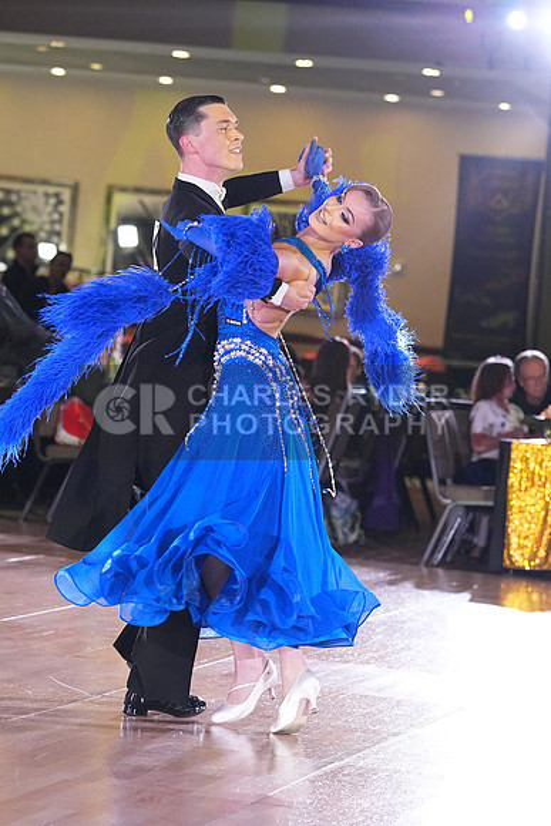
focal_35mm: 145
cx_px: 276
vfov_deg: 14.2
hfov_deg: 9.5
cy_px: 413
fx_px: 3327
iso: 8000
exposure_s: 1/400
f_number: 5
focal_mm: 145
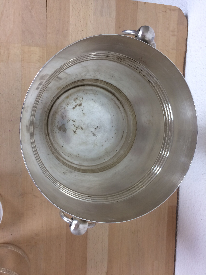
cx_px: 103
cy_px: 138
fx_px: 230
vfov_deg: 61.7
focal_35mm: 29
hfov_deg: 48.2
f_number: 2.2
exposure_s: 1/33
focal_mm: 4.15
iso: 50
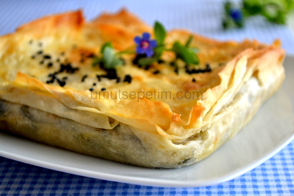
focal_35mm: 82
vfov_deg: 16.6
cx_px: 147
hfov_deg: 24.6
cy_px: 98
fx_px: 674
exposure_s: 1/125
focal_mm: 55
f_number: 5.6
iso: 360
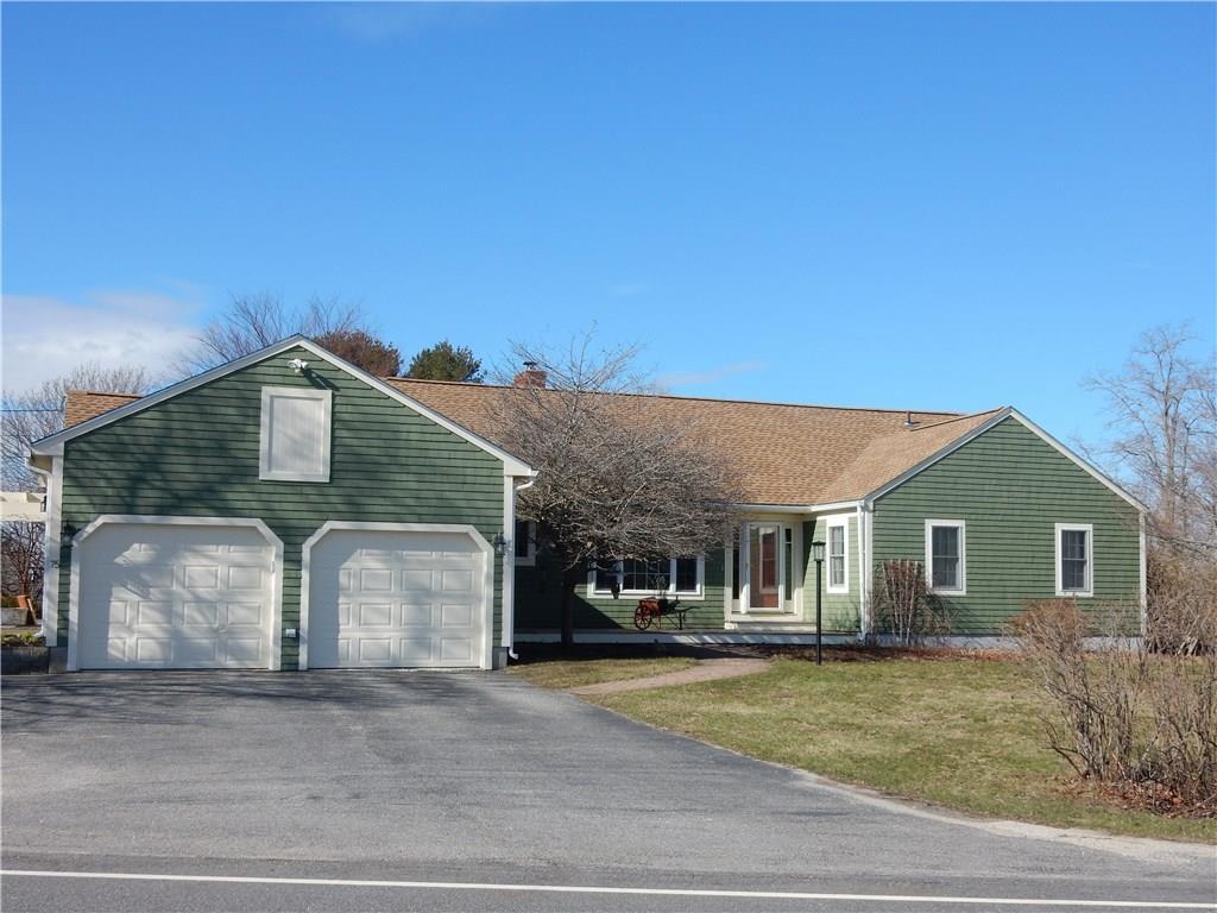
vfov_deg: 33.6
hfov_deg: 43.9
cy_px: 456
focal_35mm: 43
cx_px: 608
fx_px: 1512
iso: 125
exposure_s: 1/1000
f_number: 4.2
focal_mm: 7.6
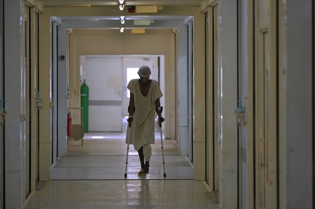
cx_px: 158
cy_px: 104
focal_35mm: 192
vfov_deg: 7.1
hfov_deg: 10.7
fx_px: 1679
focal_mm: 192
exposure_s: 1/1000
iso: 5000
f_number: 4
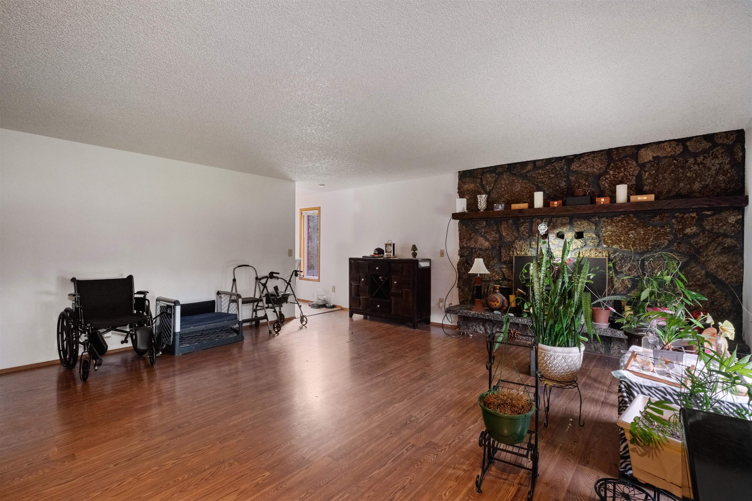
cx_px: 376
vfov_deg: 73.7
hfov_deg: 96.7
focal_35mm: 16
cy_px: 250
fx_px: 334
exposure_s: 1/4
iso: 400
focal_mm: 10.5
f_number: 8
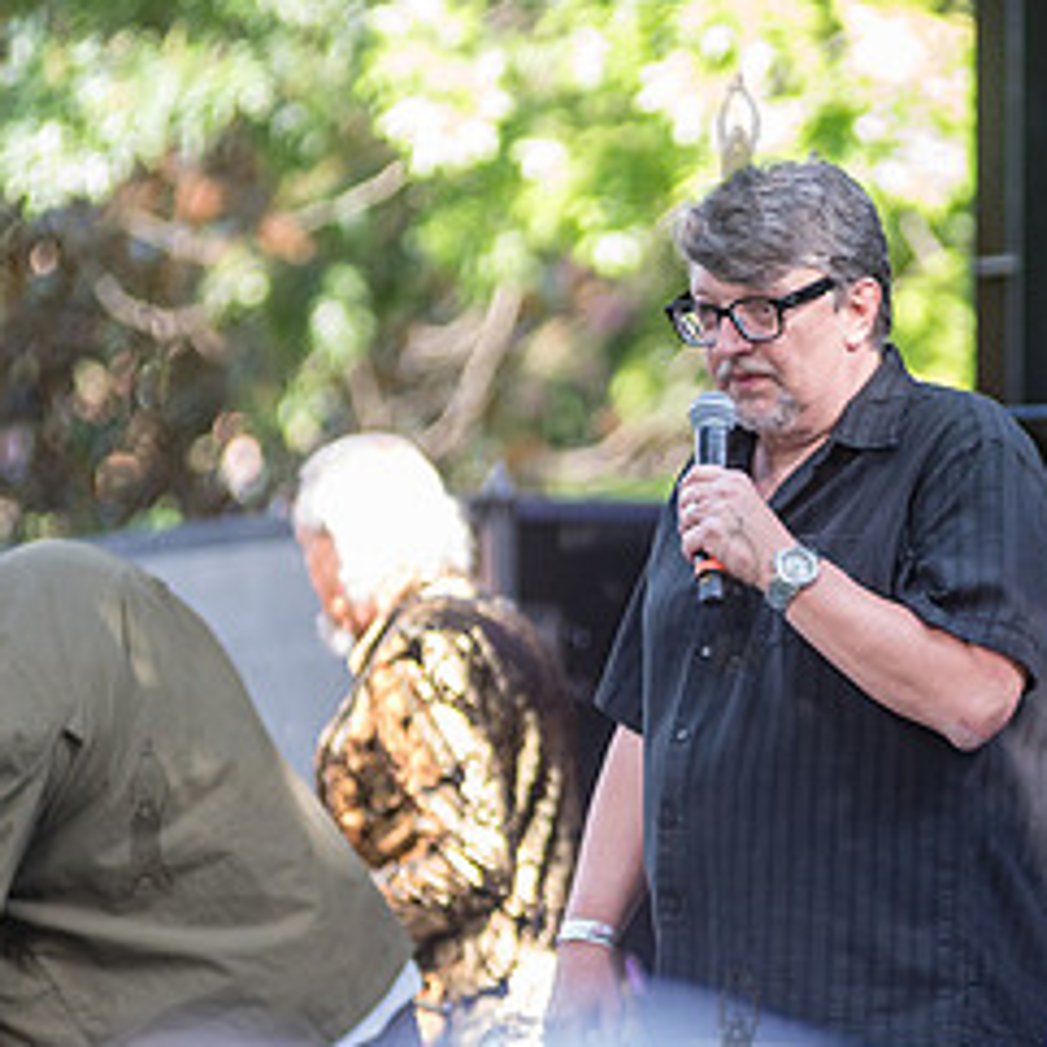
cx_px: 1021
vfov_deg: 3.5
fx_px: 17281
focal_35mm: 505
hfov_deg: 3.5
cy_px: 579
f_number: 3.5
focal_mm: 200
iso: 800
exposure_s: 1/400
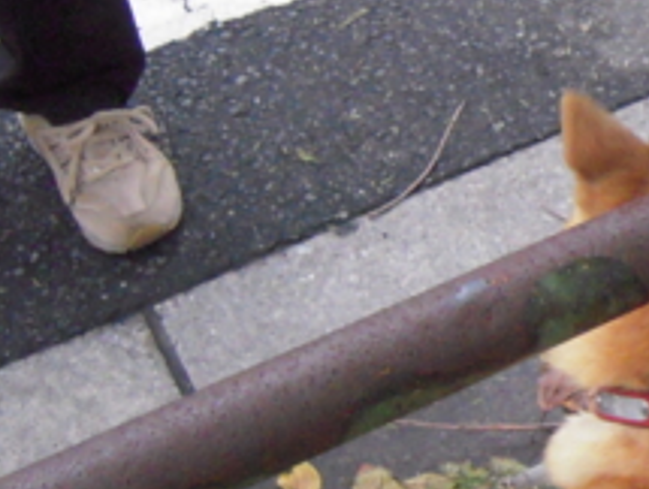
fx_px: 1953
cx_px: 939
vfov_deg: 14.3
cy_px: 211
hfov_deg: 17.2
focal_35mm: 104
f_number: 2.7
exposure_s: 1/125
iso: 800
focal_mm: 5
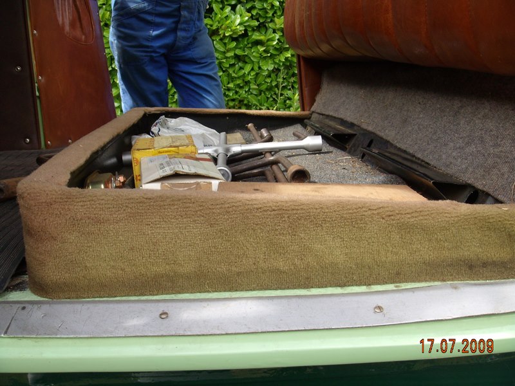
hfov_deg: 49.0
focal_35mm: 38
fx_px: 565
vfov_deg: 37.7
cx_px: 258
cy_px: 193
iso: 64
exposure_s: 1/69.4
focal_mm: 6.4
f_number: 5.7
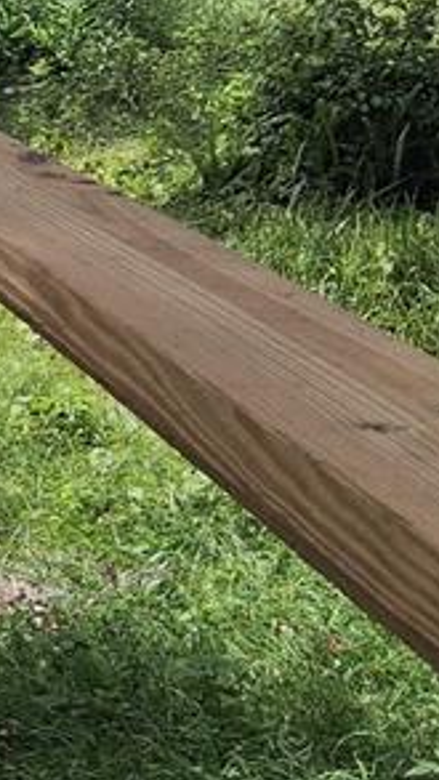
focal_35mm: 99
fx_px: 2047
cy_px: 335
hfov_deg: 9.9
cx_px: -780
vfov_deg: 21.5
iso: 25
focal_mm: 3.98
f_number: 1.8
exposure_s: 1/190
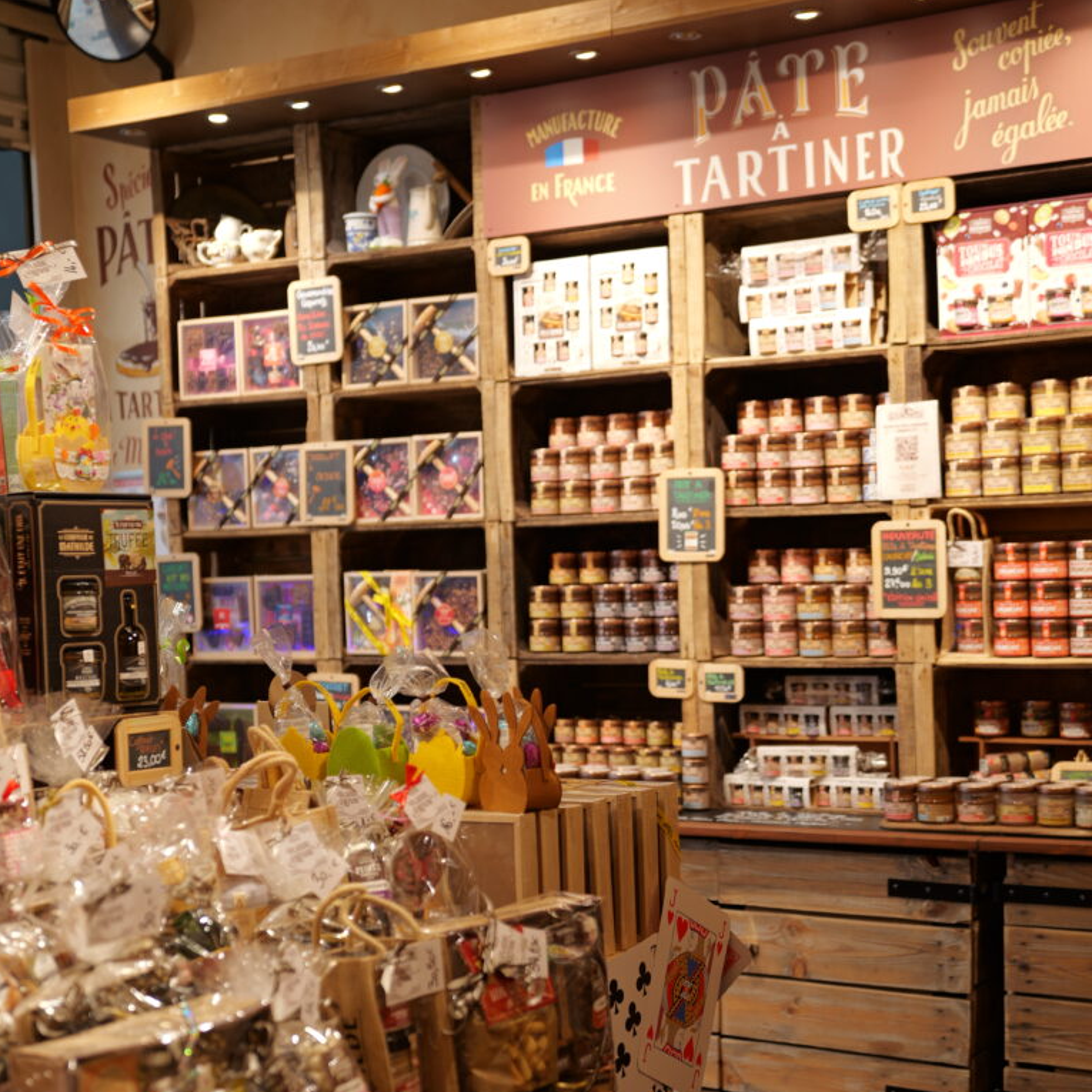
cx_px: 545
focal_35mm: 55
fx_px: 1963
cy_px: 668
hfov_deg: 31.1
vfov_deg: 31.0
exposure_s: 1/60
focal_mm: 43
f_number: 2.8
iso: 100
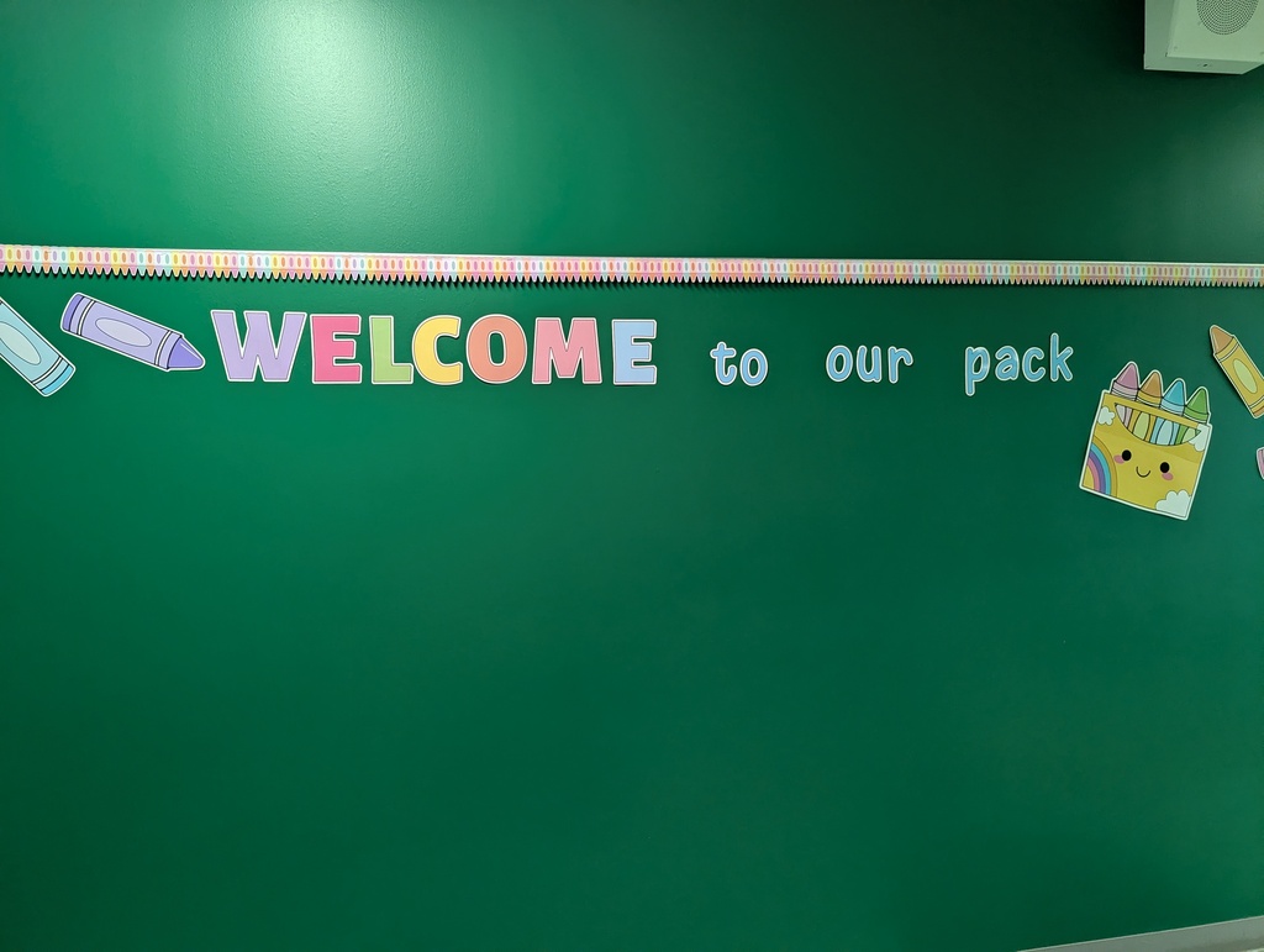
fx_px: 878
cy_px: 476
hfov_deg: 71.5
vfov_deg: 56.9
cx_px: 632
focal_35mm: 24
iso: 320
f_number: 1.85
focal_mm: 6.81
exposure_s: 1/108
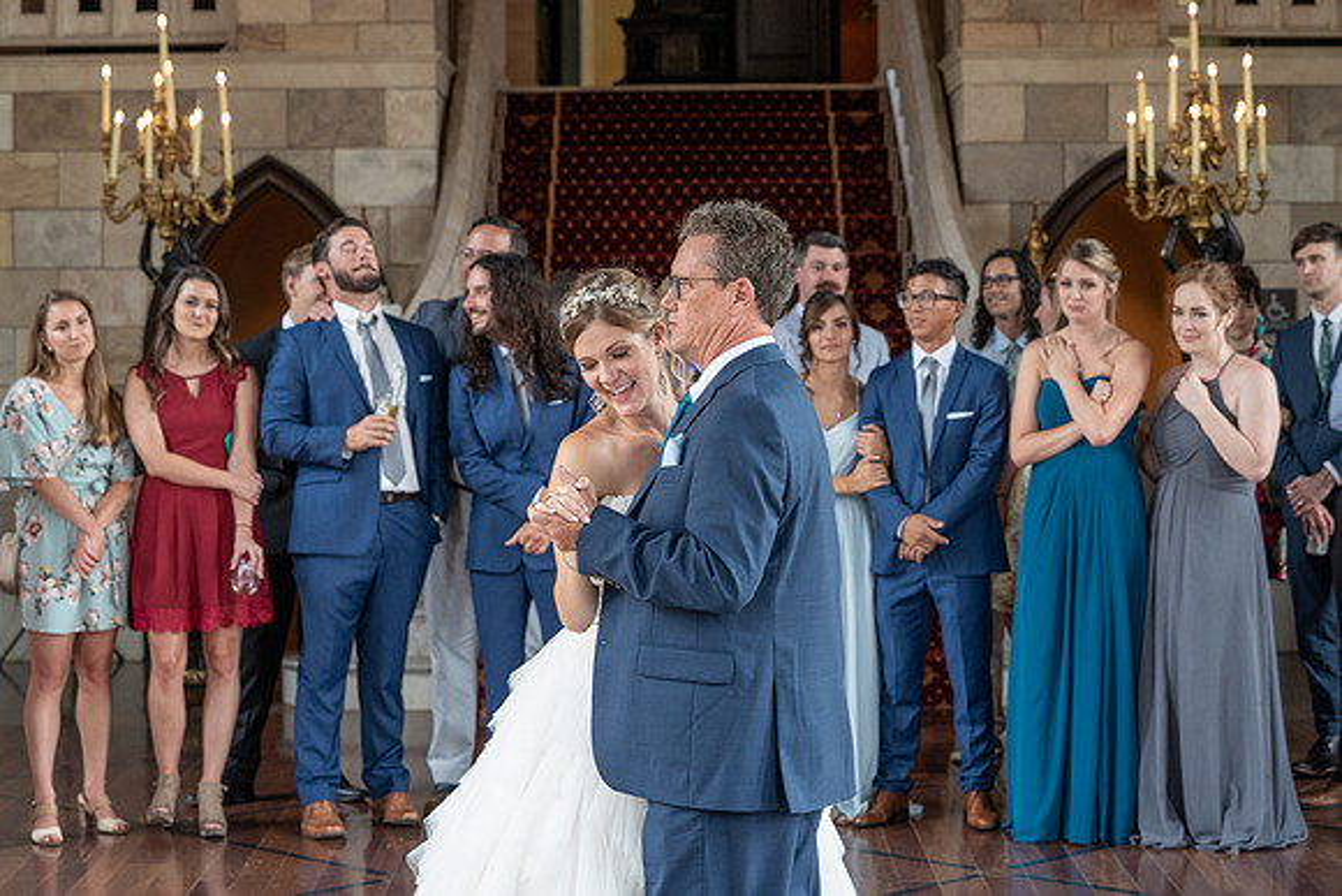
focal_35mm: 82
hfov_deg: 24.8
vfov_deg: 16.7
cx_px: 671
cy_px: 448
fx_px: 3046
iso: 1000
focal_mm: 80
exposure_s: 1/250
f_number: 5
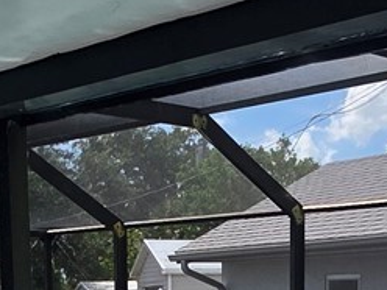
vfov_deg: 16.2
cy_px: 421
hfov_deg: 23.3
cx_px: 184
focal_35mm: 84
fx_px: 939
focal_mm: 2.2
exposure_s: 1/1978
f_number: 1.9
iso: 40
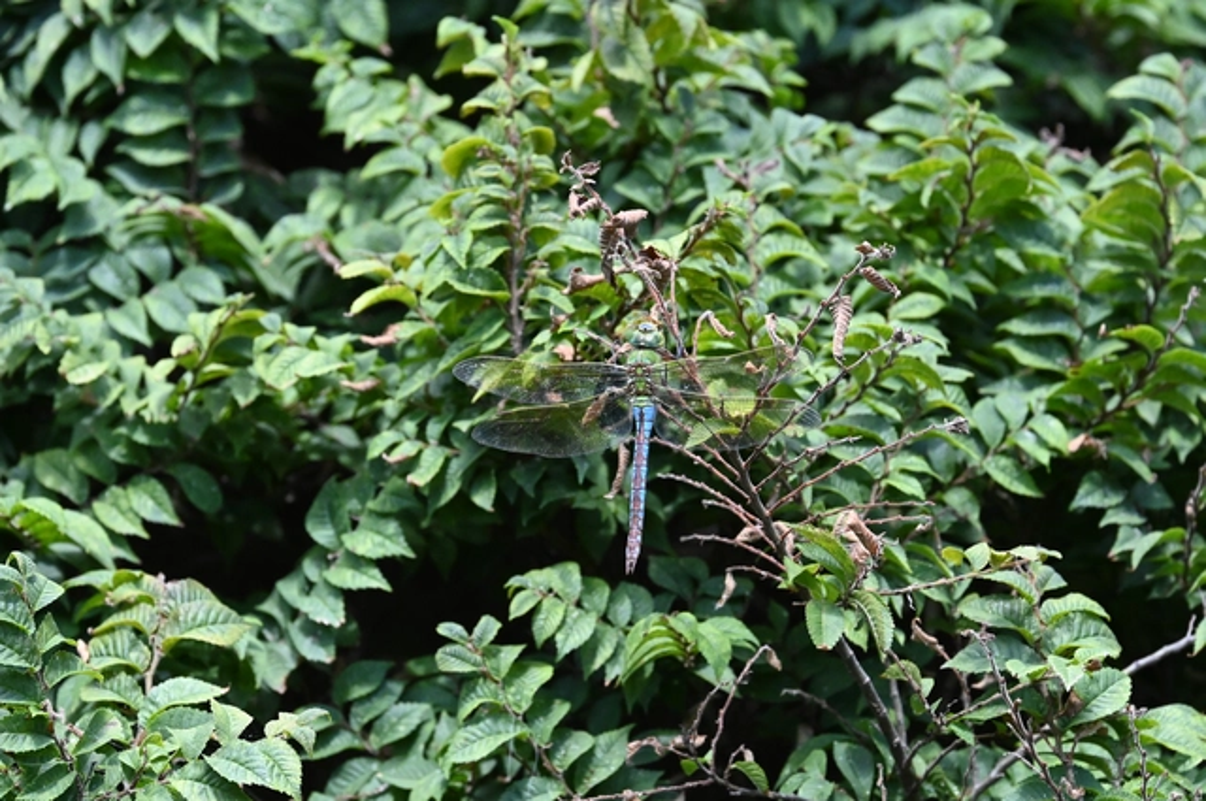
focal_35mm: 400
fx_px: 13383
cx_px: 603
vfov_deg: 3.4
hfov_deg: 5.2
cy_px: 400
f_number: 11
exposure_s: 1/2500
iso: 9000
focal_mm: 400
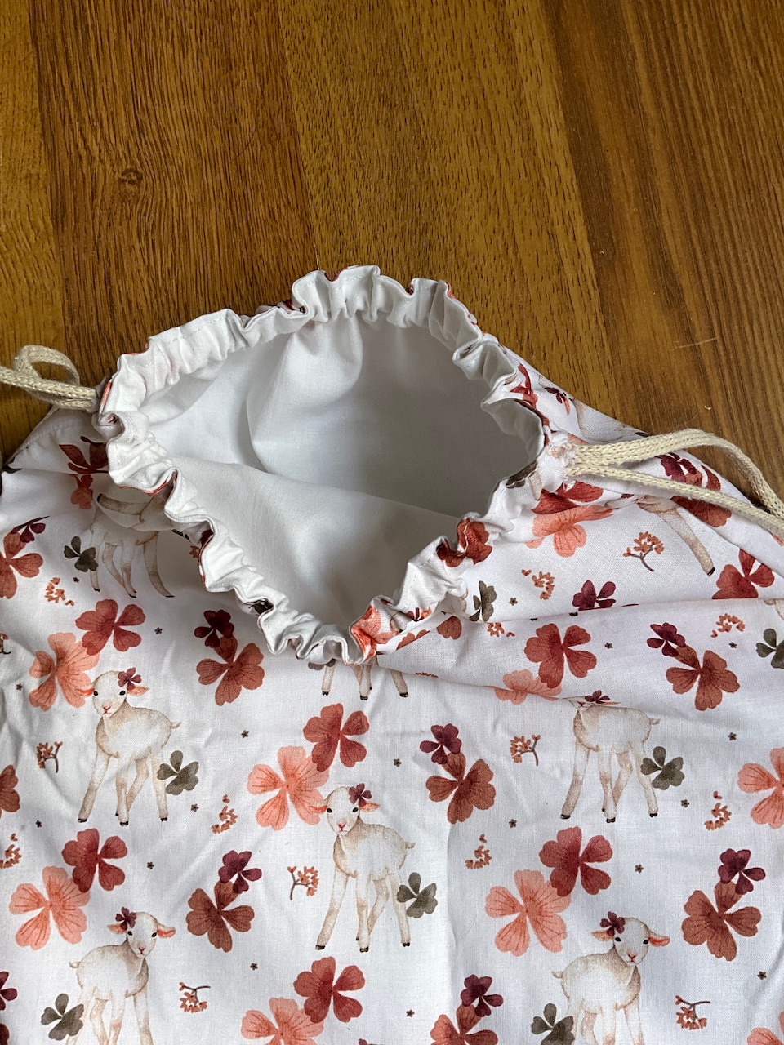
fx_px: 876
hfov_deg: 48.2
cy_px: 522
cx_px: 392
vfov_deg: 61.7
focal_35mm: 29
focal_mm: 3
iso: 50
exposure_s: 1/122
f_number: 1.8
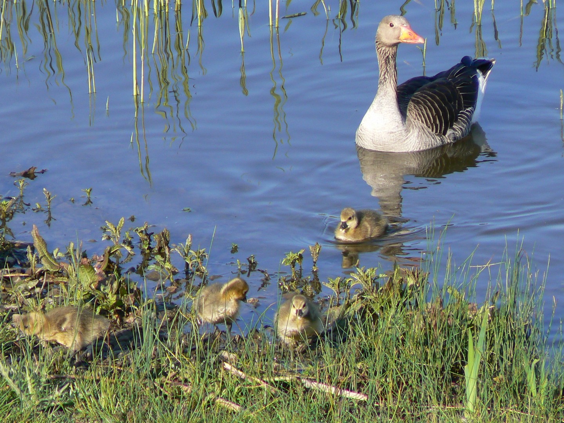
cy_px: 212
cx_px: 282
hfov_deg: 3.3
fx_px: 9678
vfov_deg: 2.5
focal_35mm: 594
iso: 80
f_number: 5.6
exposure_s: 1/320
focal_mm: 72
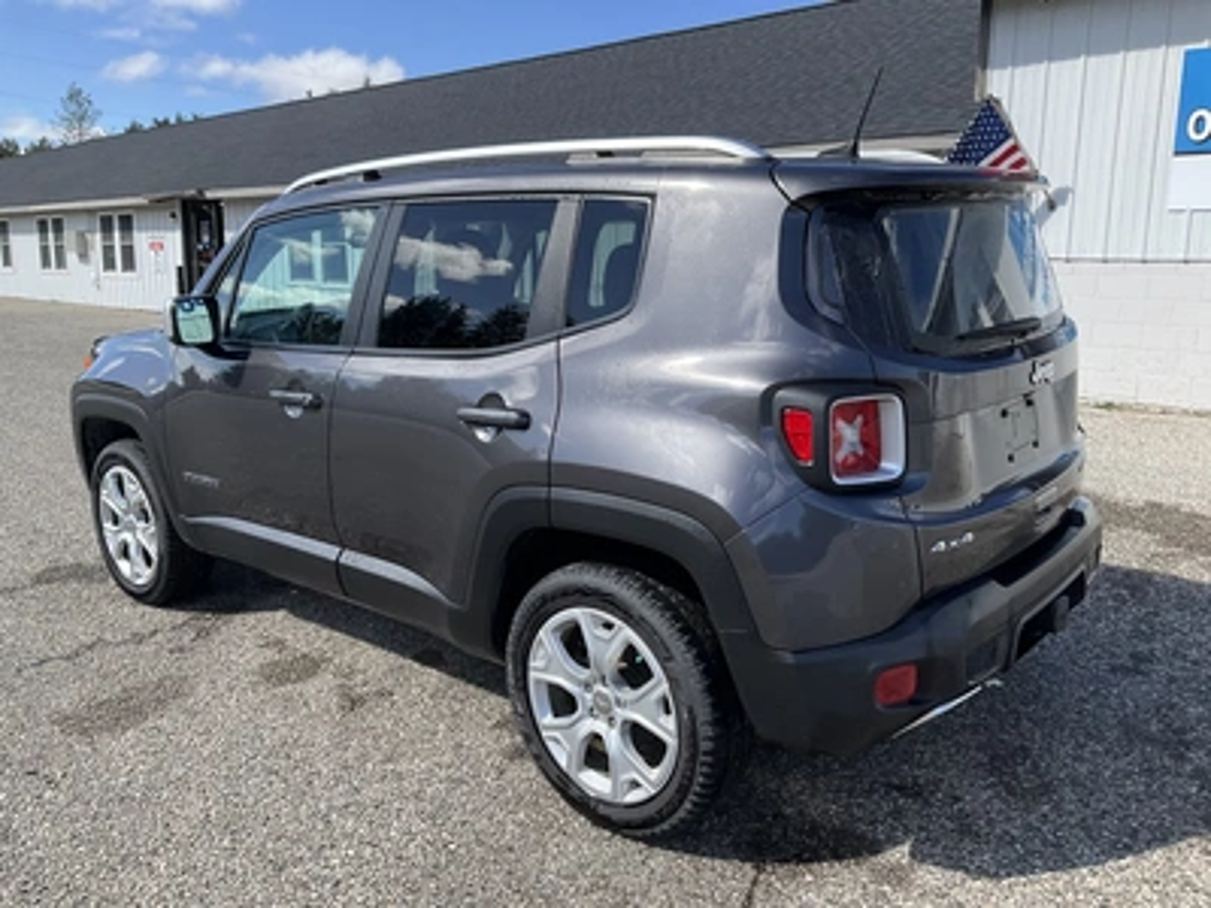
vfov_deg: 48.2
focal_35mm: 29
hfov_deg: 61.7
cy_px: 454
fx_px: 1015
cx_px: 606
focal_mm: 3
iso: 25
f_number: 1.8
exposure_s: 1/912
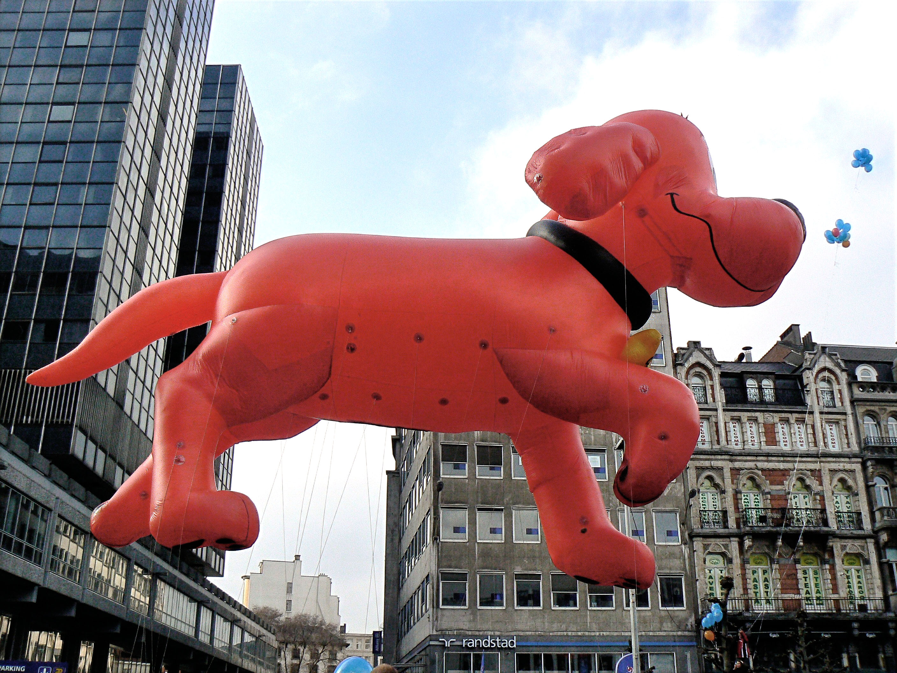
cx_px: 448
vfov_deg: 39.7
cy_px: 336
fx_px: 933
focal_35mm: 36
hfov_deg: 51.4
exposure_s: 1/400
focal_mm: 6
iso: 100
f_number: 5
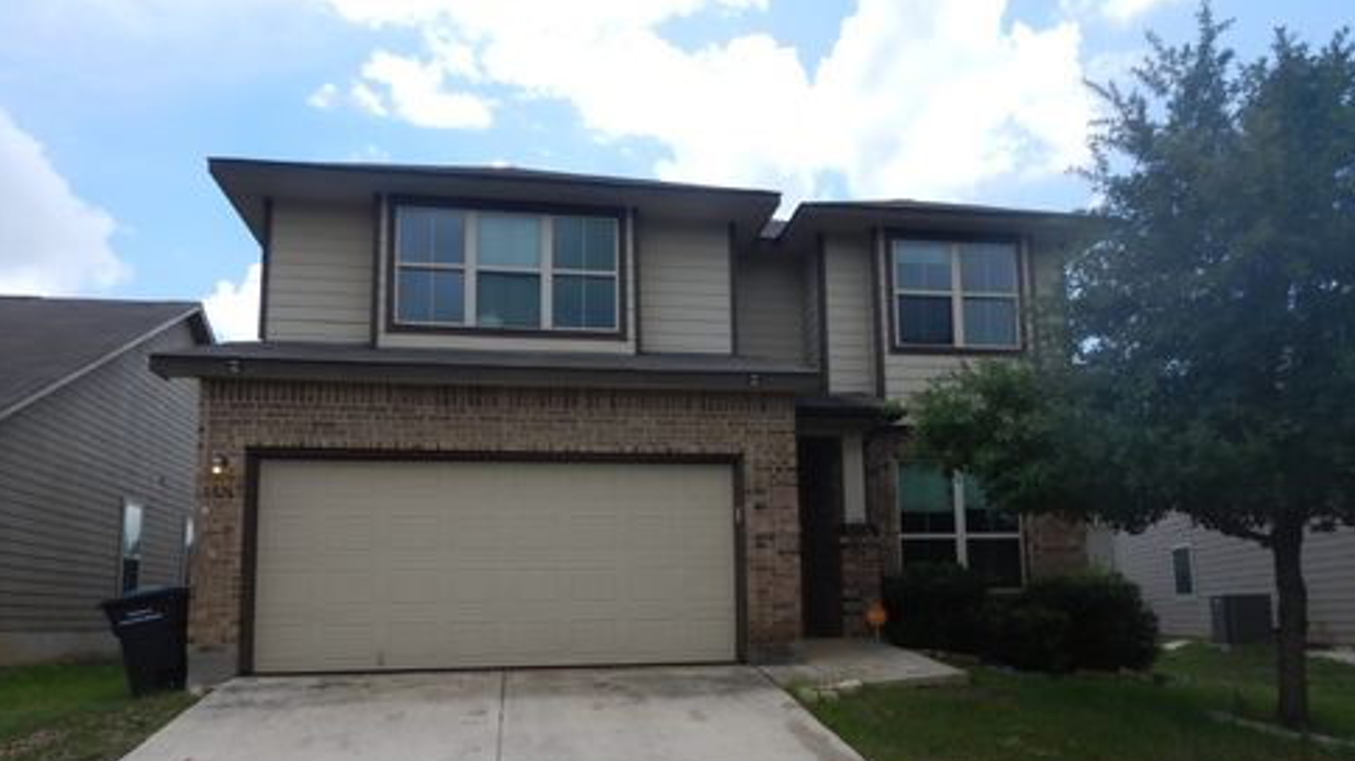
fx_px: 970
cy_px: 474
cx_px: 689
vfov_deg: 42.6
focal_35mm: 27
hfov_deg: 69.9
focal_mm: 4.3
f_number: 4.1
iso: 125
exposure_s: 1/800
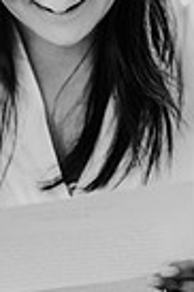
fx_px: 2261
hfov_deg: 4.9
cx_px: 74
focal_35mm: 279
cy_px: 145
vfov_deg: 7.4
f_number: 1.8
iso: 720
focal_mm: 85
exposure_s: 1/160
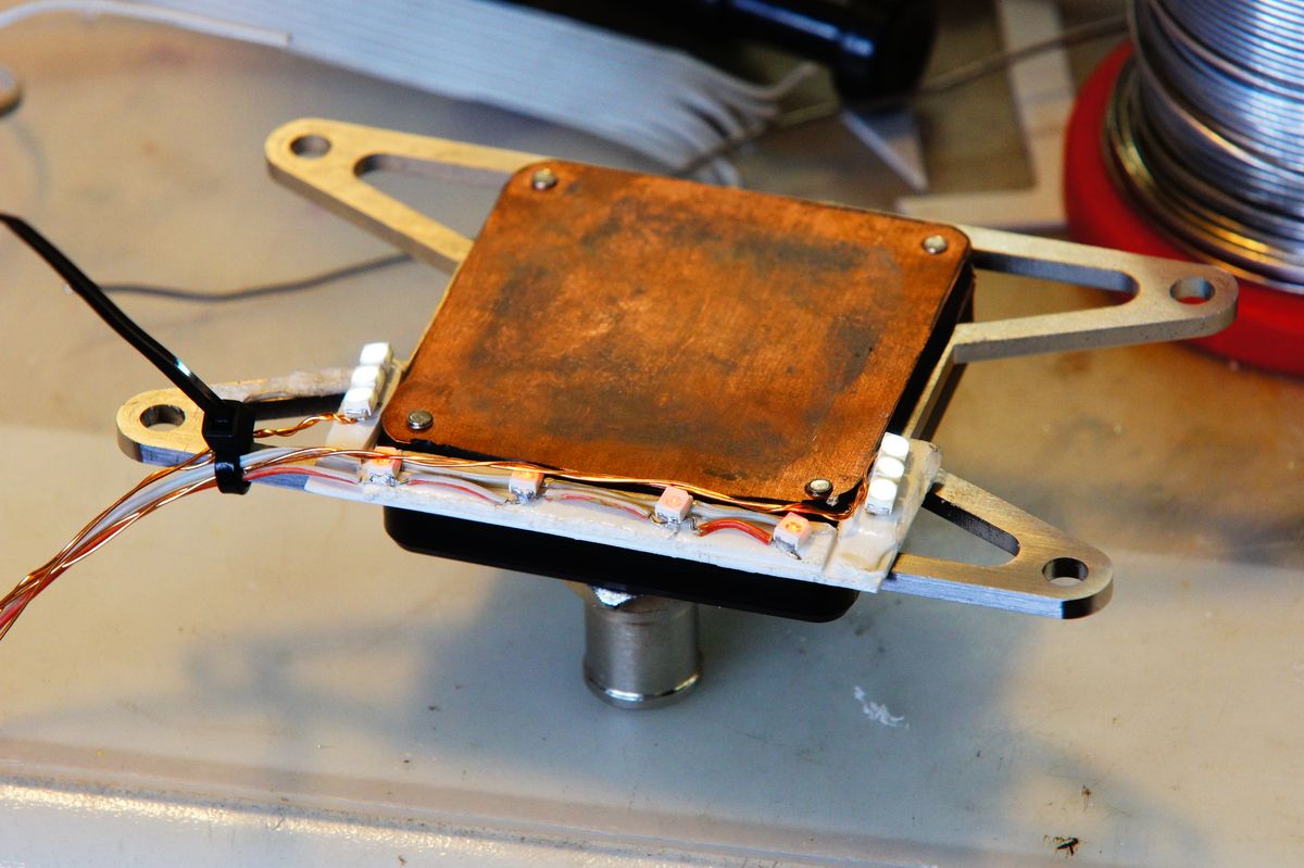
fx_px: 8689
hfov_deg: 8.6
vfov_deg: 5.7
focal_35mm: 240
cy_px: 434
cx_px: 652
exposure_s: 1/20
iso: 800
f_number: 11
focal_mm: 160
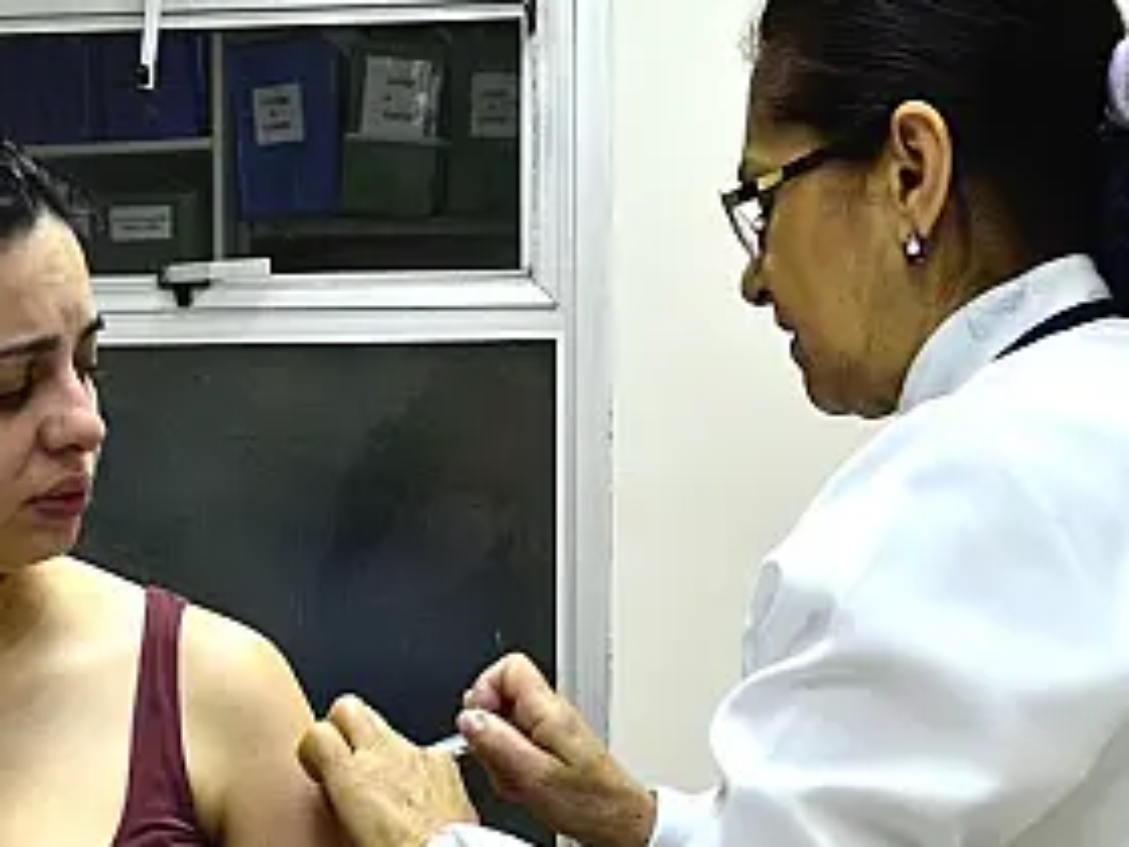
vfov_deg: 21.8
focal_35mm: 66
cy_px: 728
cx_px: 387
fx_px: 2153
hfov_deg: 29.2
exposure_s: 1/80
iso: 400
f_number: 4
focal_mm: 20
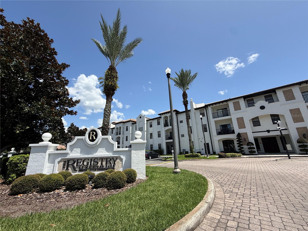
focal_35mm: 14
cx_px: 154
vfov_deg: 85.7
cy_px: 116
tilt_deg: +15.7
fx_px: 125
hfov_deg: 102.1
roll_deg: +1.3
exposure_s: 1/2410
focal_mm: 2.22
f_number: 2.2
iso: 50
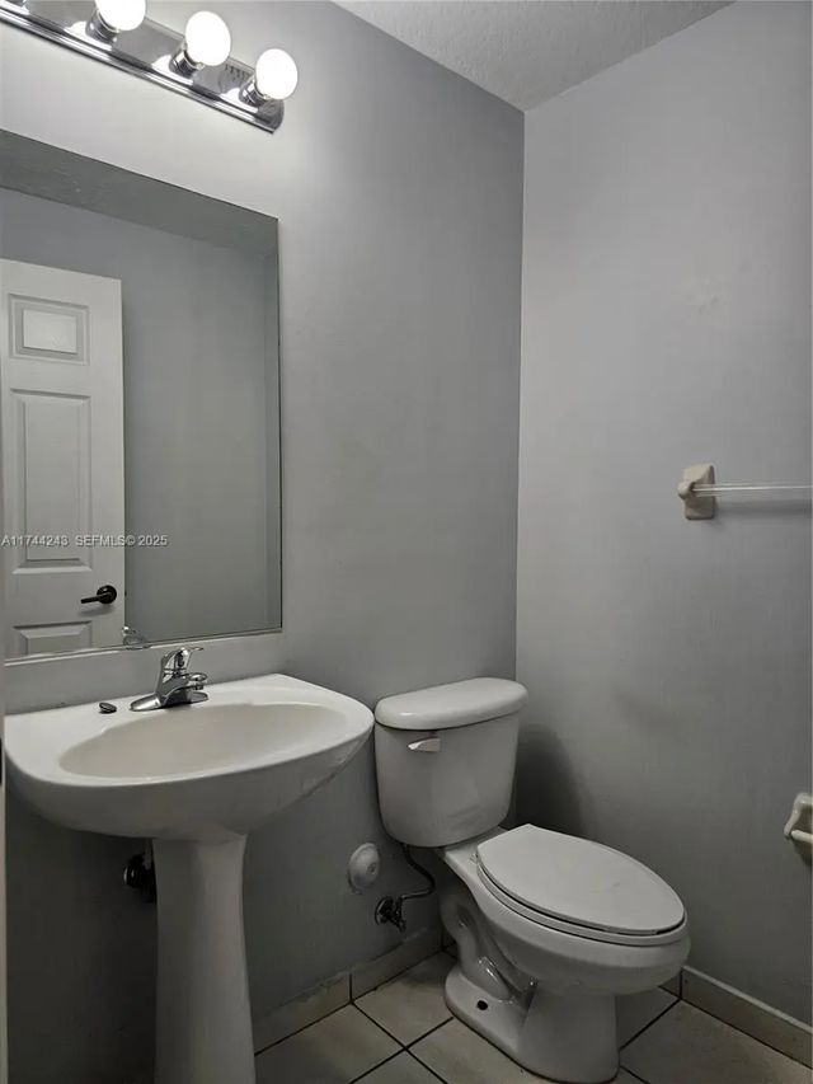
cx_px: 406
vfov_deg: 73.9
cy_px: 542
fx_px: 720
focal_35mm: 23
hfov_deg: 58.9
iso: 100
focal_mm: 6.3
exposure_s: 1/120
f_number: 1.7
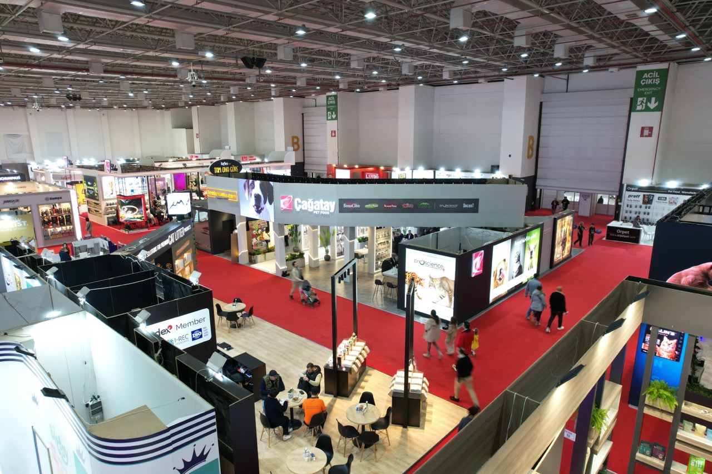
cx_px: 356
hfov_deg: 78.6
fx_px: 435
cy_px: 237
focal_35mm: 22
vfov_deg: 57.2
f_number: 2.8
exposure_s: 1/15
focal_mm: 8.38
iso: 260
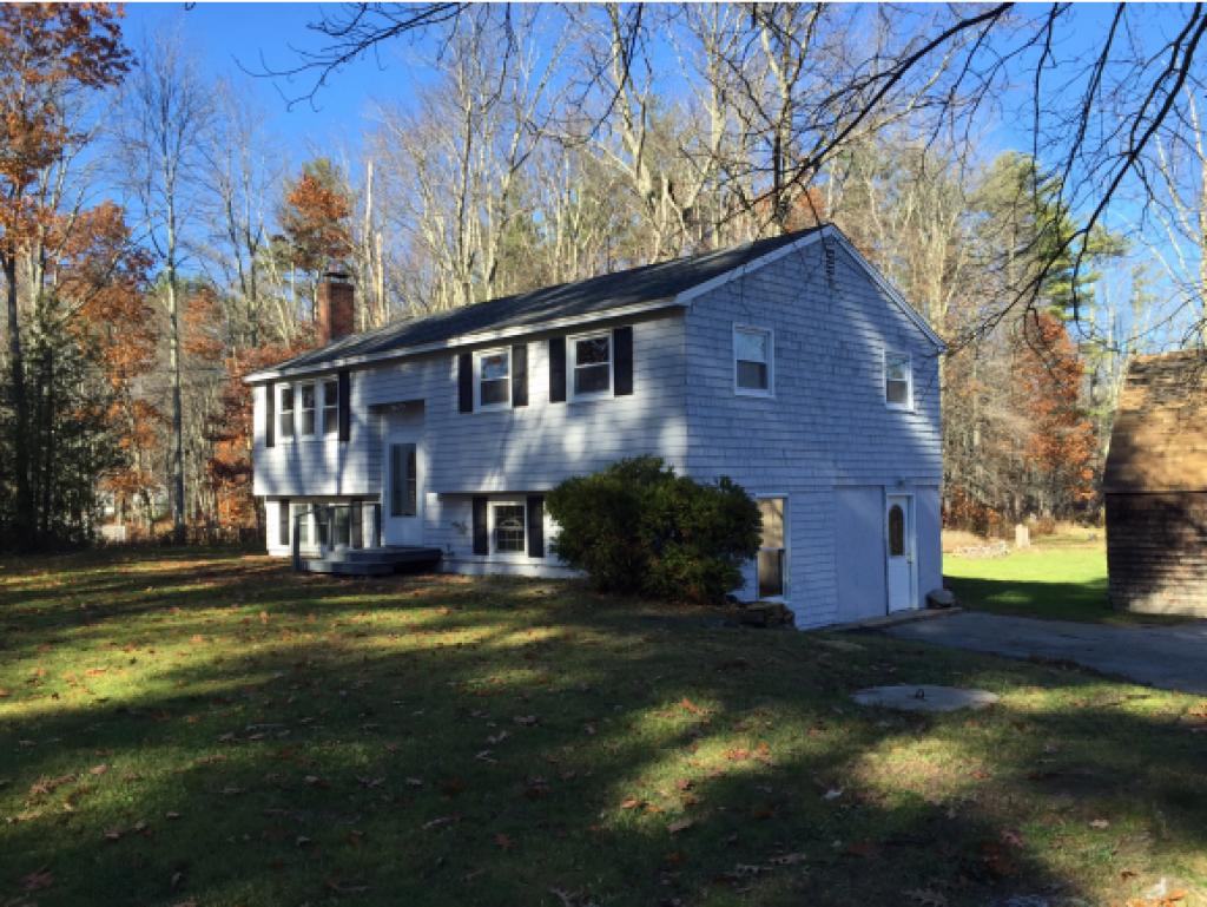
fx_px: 1012
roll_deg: +0.0
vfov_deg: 48.3
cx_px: 604
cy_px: 454
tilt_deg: +1.9
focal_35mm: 29
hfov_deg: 61.6
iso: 32
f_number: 2.2
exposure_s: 1/694
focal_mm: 4.15
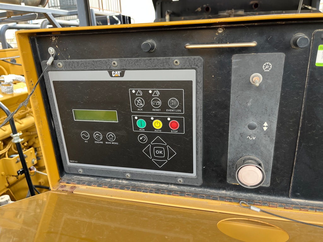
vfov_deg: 53.1
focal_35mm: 26
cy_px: 121
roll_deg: +2.5
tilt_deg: -20.0
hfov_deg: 67.3
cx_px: 162
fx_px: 243
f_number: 1.6
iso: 80
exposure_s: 1/121
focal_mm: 5.1
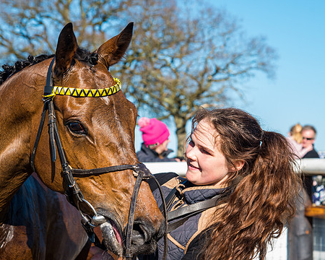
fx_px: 1164
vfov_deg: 12.7
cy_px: 133
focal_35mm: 121
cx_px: 202
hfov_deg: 15.9
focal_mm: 75
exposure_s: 1/200
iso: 125
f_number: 5
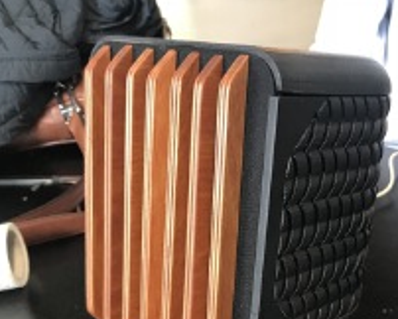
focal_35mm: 54
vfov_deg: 27.0
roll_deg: +11.7
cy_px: 295
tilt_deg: -34.9
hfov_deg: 34.6
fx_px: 637
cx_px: 244
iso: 40
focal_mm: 3.99
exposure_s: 1/20
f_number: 1.8
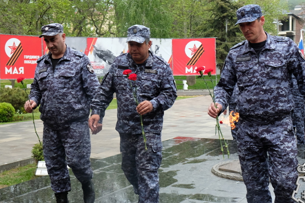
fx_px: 424
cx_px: 161
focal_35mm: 50
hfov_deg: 39.6
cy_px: 97
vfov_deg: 27.0
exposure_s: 1/850
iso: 4000
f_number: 5.6
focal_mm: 28.9
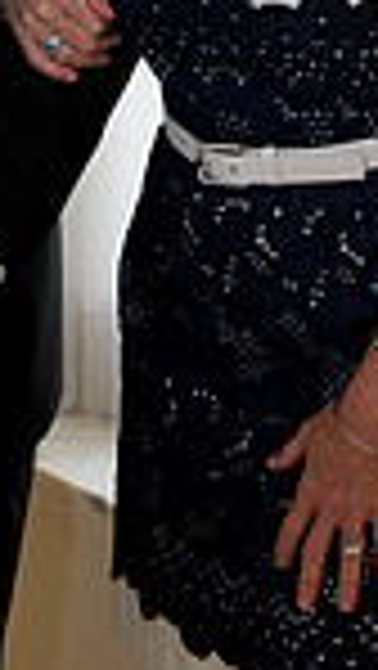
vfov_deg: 20.4
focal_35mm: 101
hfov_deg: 11.9
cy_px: -18
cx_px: -2
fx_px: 1797
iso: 1250
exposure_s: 1/100
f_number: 4
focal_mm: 32
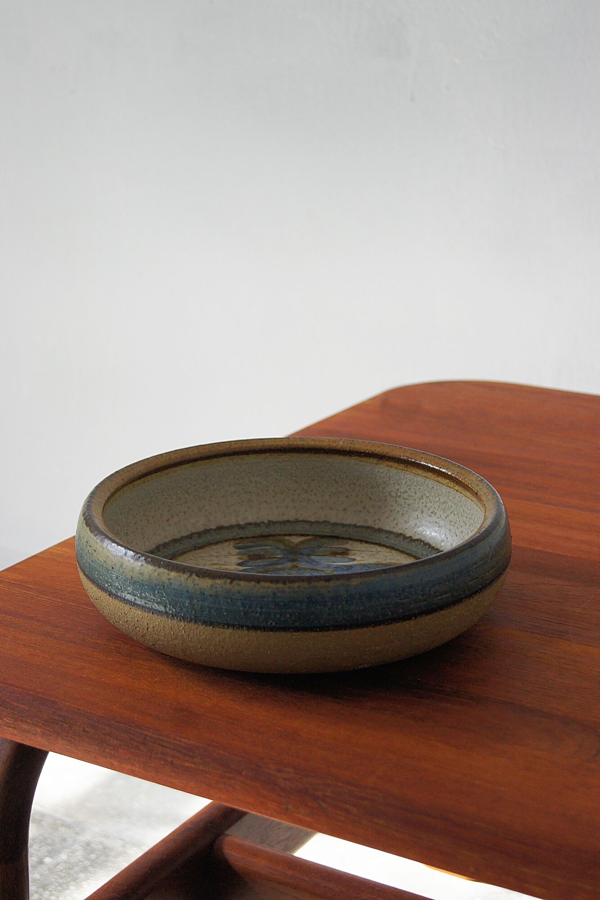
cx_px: 300
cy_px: 450
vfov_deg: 33.4
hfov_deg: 22.6
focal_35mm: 60
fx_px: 1500
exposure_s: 1/250
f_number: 5.6
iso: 400
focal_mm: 40
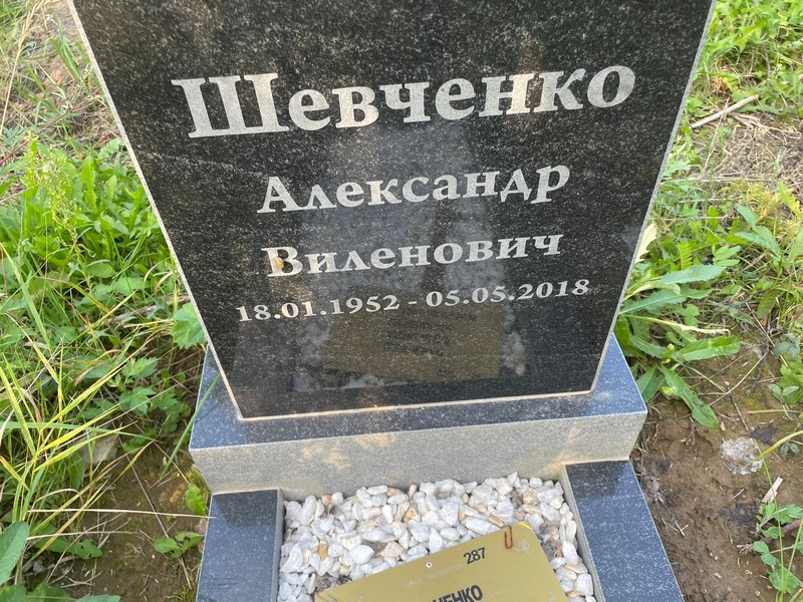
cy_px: 301
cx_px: 402
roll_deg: +3.2
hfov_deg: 67.3
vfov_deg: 53.1
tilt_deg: -43.4
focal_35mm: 26
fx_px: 603
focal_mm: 4.2
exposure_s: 1/127
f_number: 1.6
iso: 32
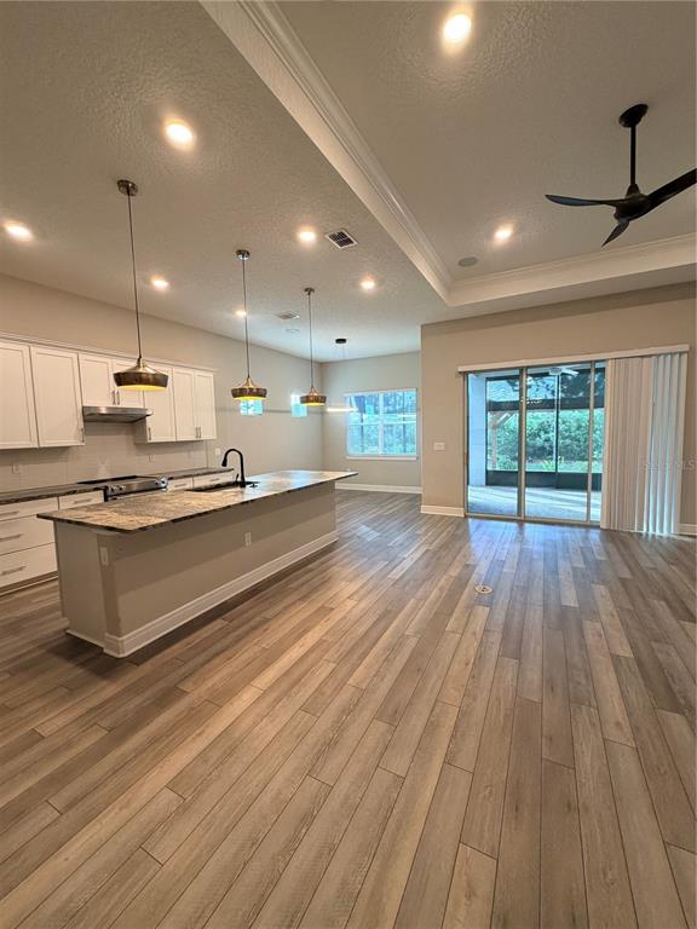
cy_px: 464
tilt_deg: -4.0
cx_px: 348
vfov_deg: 102.1
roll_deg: +1.7
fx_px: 376
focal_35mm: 14
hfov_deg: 85.7
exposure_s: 1/60
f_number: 2.2
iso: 200
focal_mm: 2.22
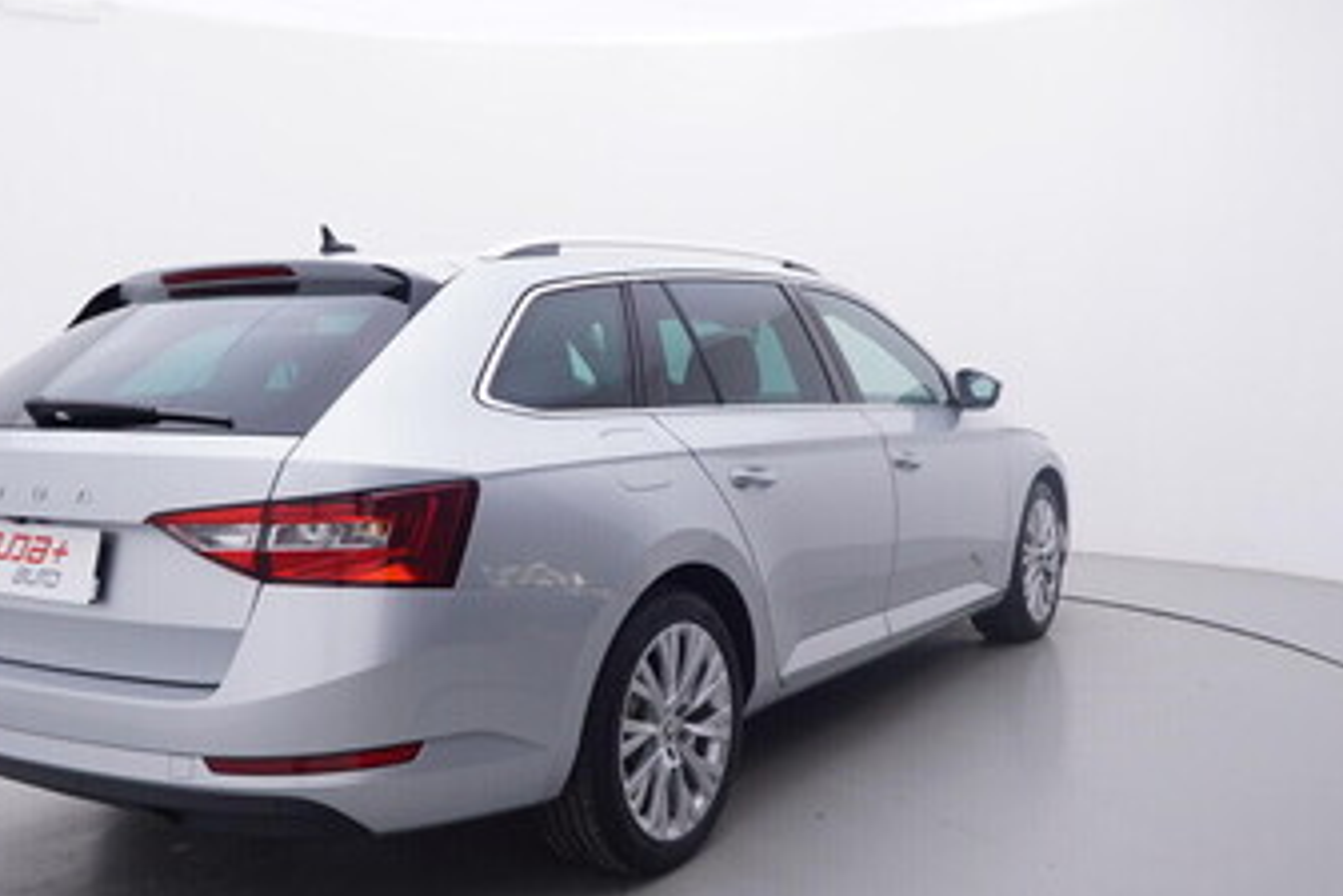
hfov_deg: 52.1
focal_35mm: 37
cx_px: 654
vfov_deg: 36.0
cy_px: 510
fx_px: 1373
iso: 200
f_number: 5
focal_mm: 15
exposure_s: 1/80
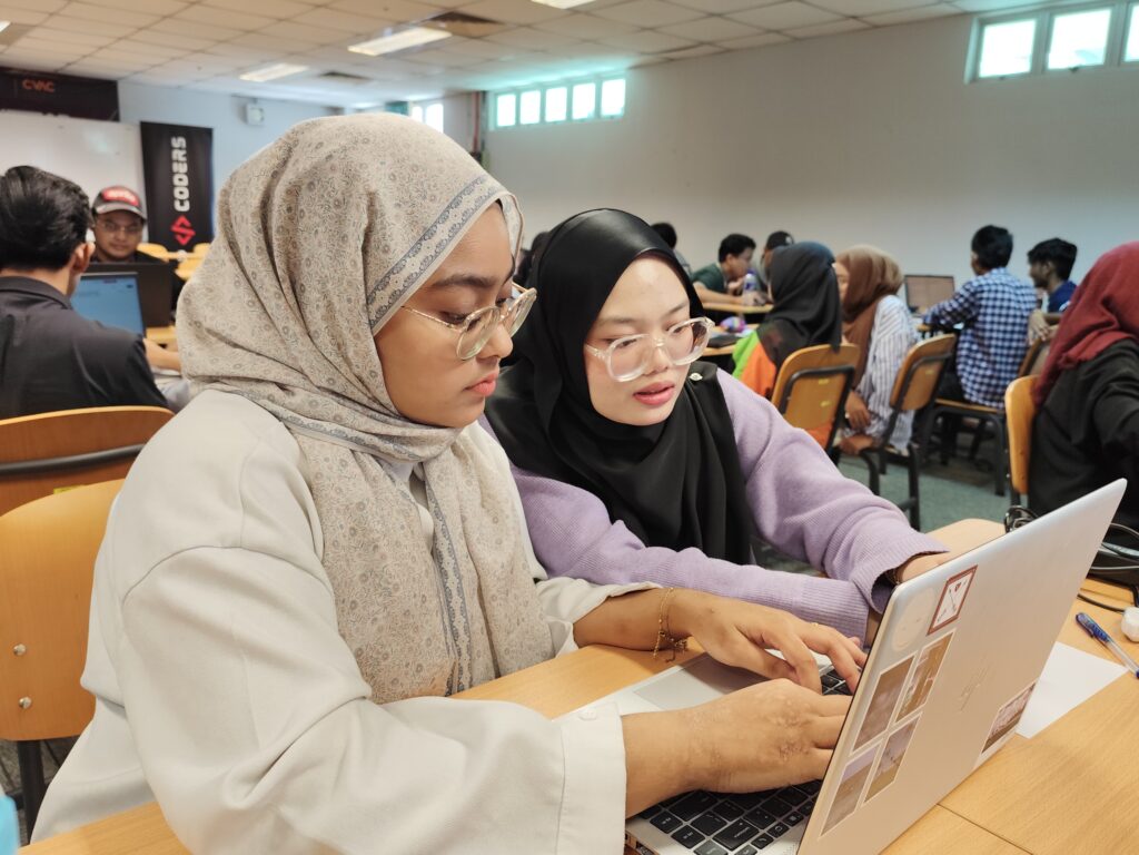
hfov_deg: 67.3
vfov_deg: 53.1
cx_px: 570
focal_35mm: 26
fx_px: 856
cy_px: 428
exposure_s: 1/50
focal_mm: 6.14
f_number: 1.65
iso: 320
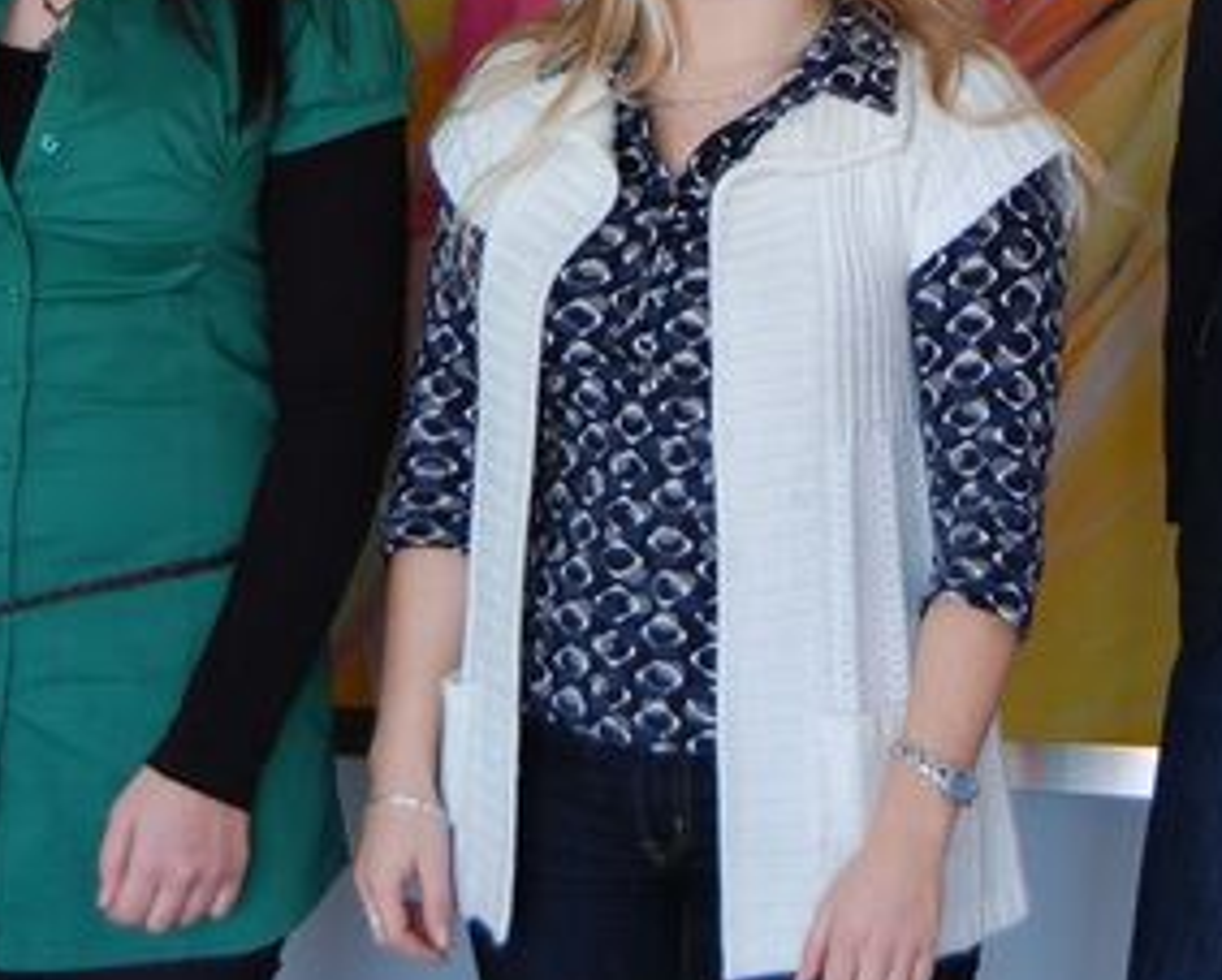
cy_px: -91
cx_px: 630
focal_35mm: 135
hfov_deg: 14.3
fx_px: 4888
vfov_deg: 11.3
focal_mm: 34
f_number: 4.5
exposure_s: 1/50
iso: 400
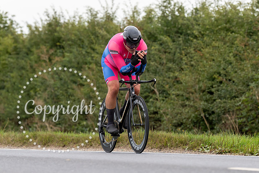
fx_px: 1844
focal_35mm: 256
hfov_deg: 8.0
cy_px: 53
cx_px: 125
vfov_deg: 5.4
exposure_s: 1/800
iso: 800
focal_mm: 144
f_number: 3.2
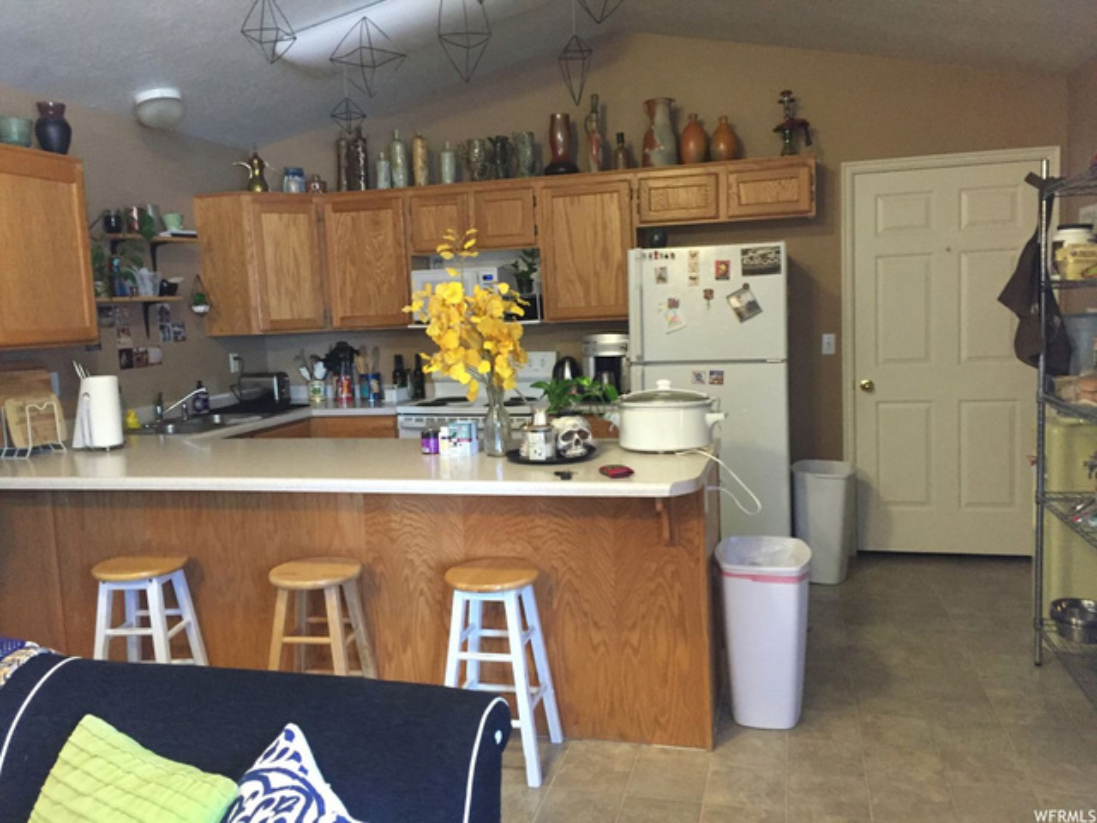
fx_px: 919
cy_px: 412
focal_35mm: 29
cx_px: 548
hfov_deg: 61.7
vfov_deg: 48.2
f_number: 2.2
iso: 200
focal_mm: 4.15
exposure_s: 1/30
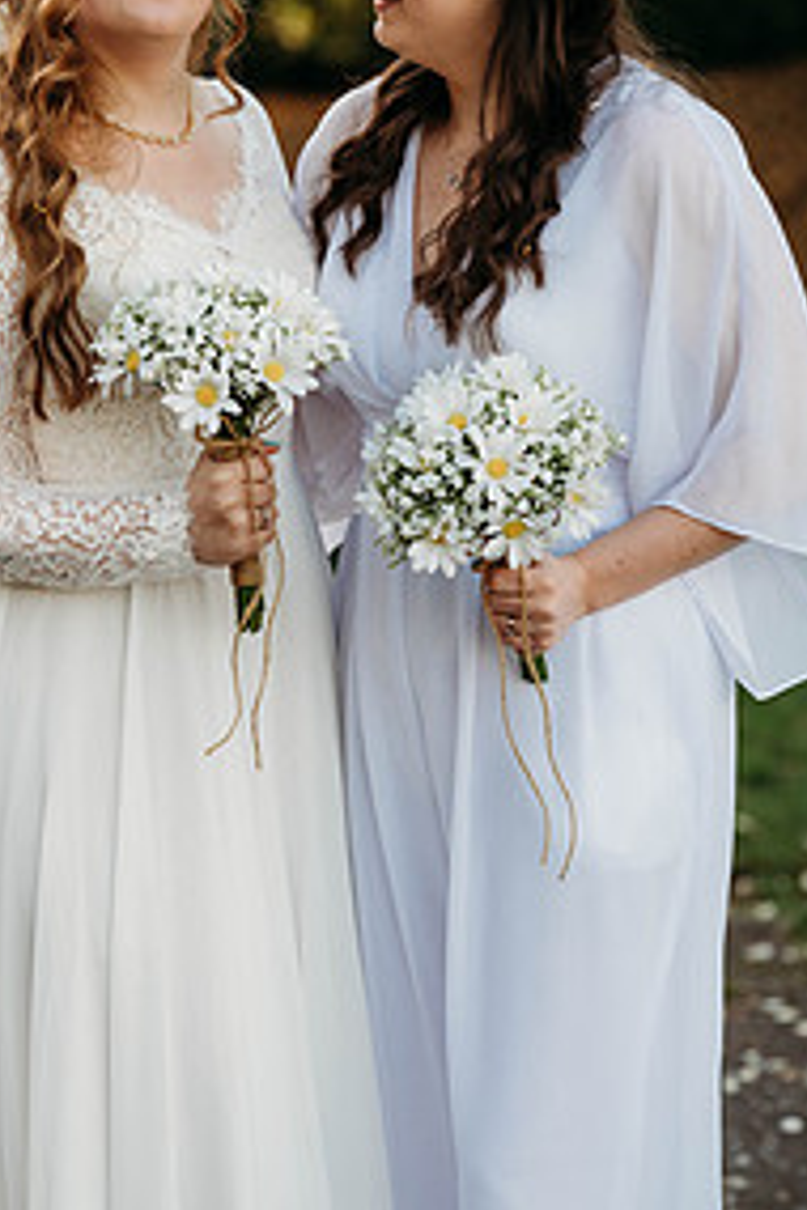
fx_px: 4505
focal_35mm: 134
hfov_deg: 10.2
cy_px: 539
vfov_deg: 15.3
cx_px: 355
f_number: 2.8
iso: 100
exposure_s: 1/800
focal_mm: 85
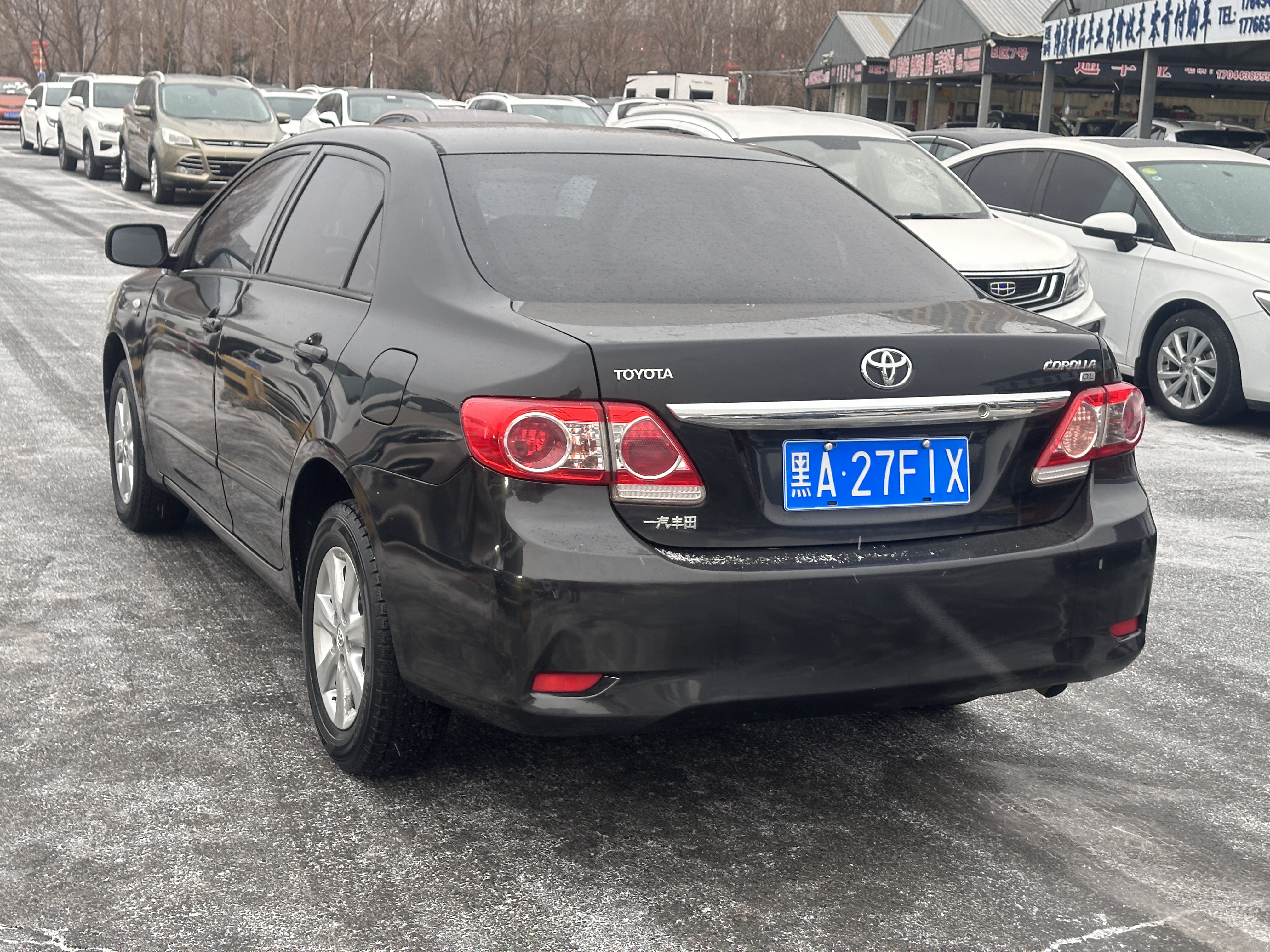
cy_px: 476
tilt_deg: -7.0
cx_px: 635
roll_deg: -1.8
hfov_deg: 39.7
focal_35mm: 48
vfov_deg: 30.3
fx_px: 1761
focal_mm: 6.86
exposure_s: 1/71
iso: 80
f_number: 1.78
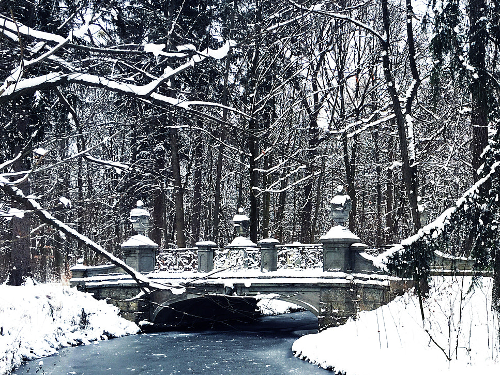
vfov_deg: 30.2
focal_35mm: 48
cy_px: 211
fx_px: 693
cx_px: 409
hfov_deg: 38.0
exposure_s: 1/513
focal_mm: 4.2
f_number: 2.2
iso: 25
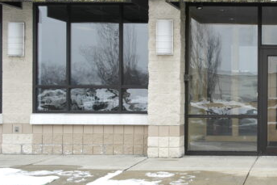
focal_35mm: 67
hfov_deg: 27.7
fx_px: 515
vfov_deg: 20.3
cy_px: 87
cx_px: 300
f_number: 4.5
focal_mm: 20
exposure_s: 1/125
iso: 100
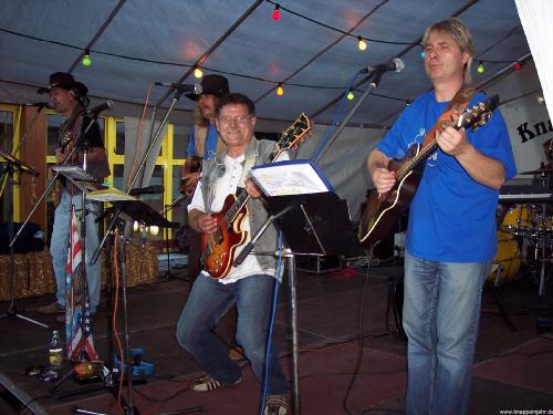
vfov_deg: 36.8
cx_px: 276
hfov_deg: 47.9
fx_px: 623
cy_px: 208
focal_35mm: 39
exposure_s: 1/60
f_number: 2.8
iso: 100
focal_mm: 8
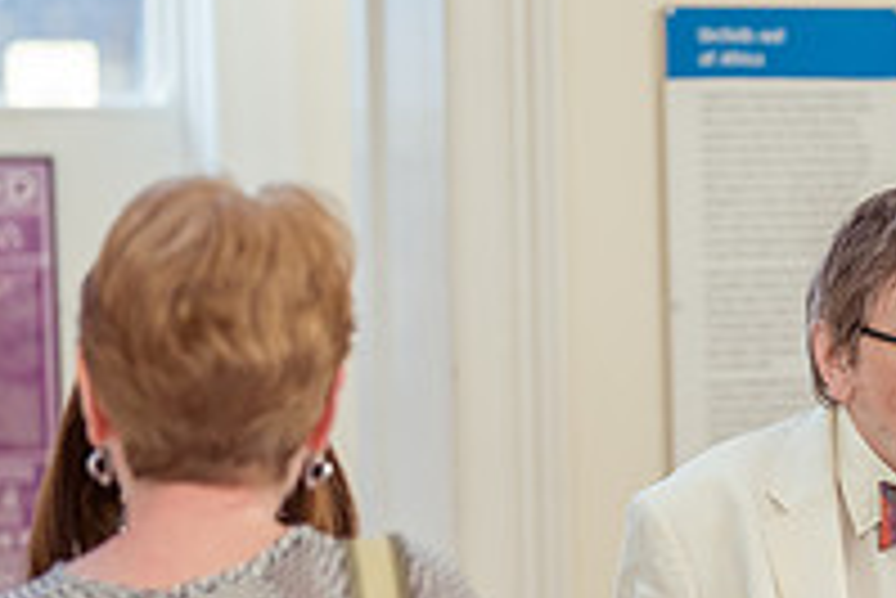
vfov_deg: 9.4
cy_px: 582
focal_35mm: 146
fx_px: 3636
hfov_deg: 13.9
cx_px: 828
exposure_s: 1/500
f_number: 2
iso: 1100
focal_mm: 50
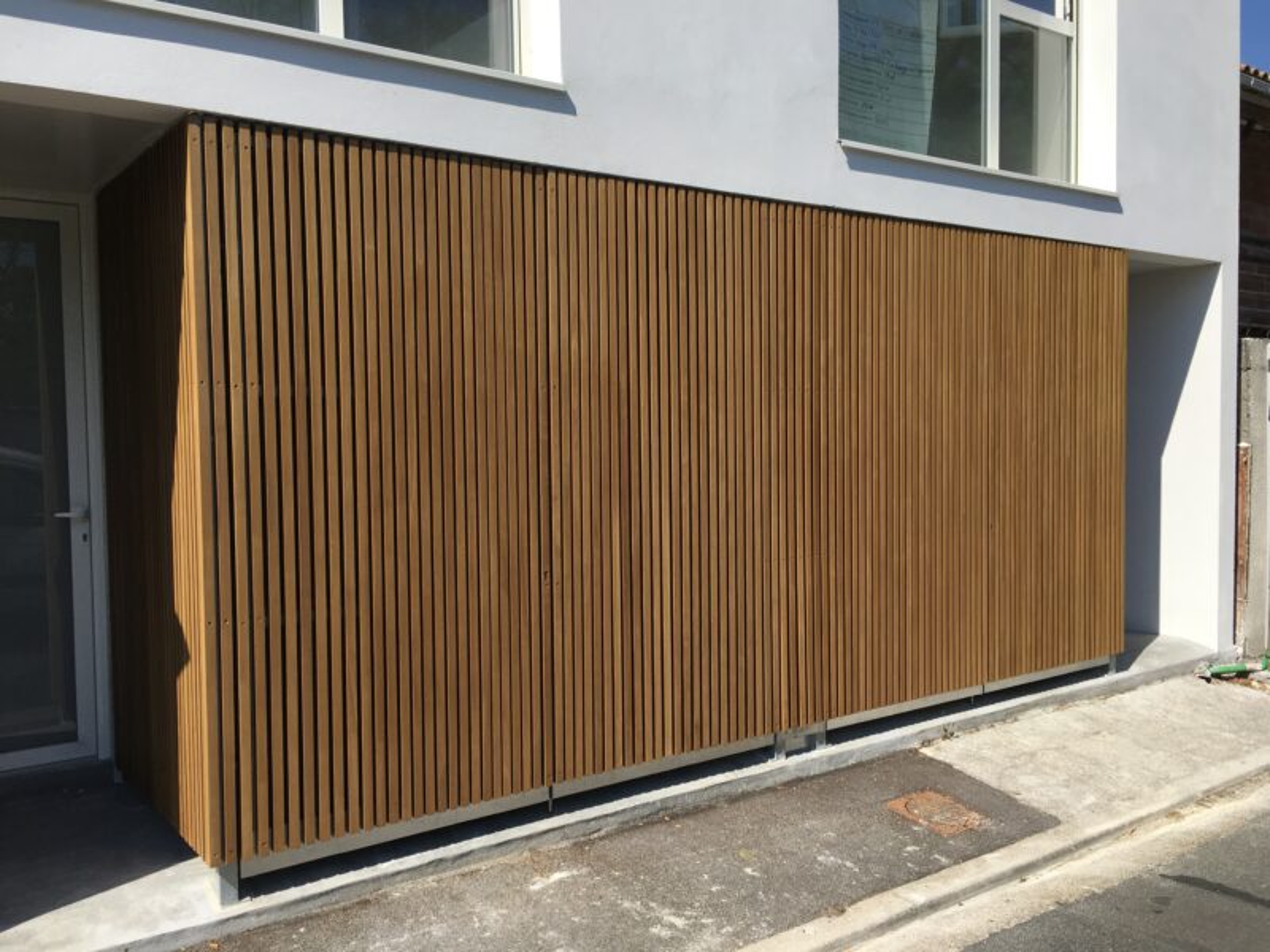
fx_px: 1064
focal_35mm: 29
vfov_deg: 48.2
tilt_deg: -2.1
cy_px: 476
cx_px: 635
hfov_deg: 61.7
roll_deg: +0.1
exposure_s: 1/1789
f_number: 2.2
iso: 25
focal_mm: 4.15
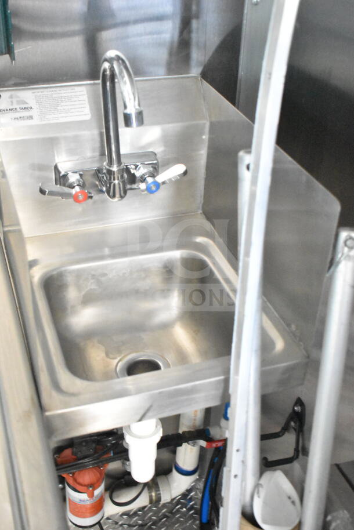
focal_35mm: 45
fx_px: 663
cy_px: 265
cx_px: 177
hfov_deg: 29.9
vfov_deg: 43.6
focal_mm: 30
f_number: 4.2
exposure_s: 1/50
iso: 14400
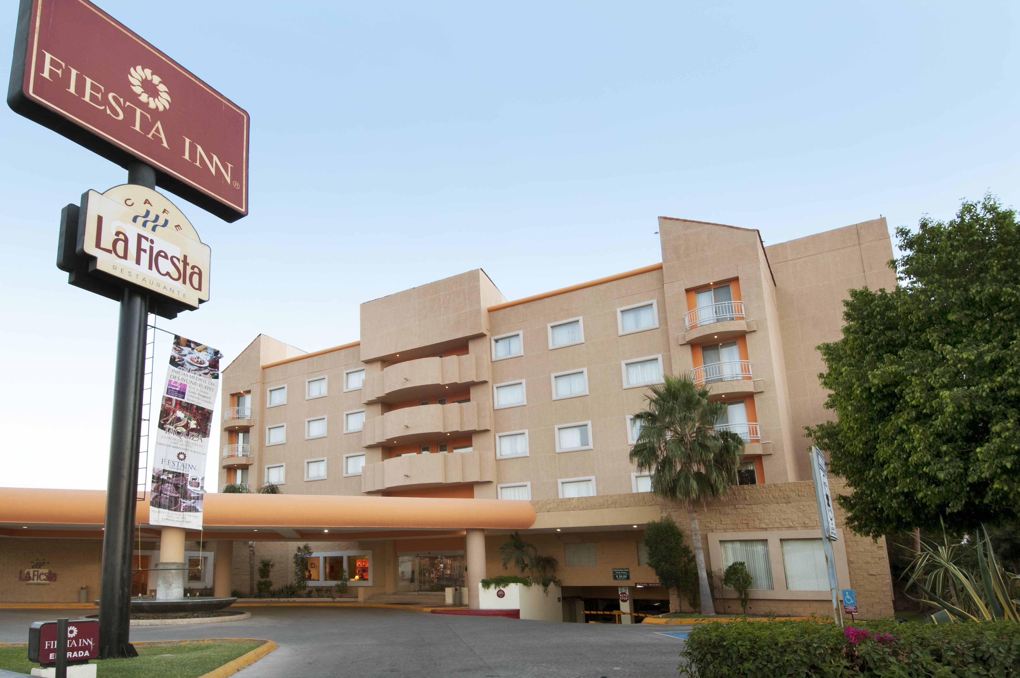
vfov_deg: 64.4
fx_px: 538
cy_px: 326
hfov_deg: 87.0
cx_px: 509
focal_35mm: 19
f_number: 11
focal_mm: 12
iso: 100
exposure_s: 1/2.5
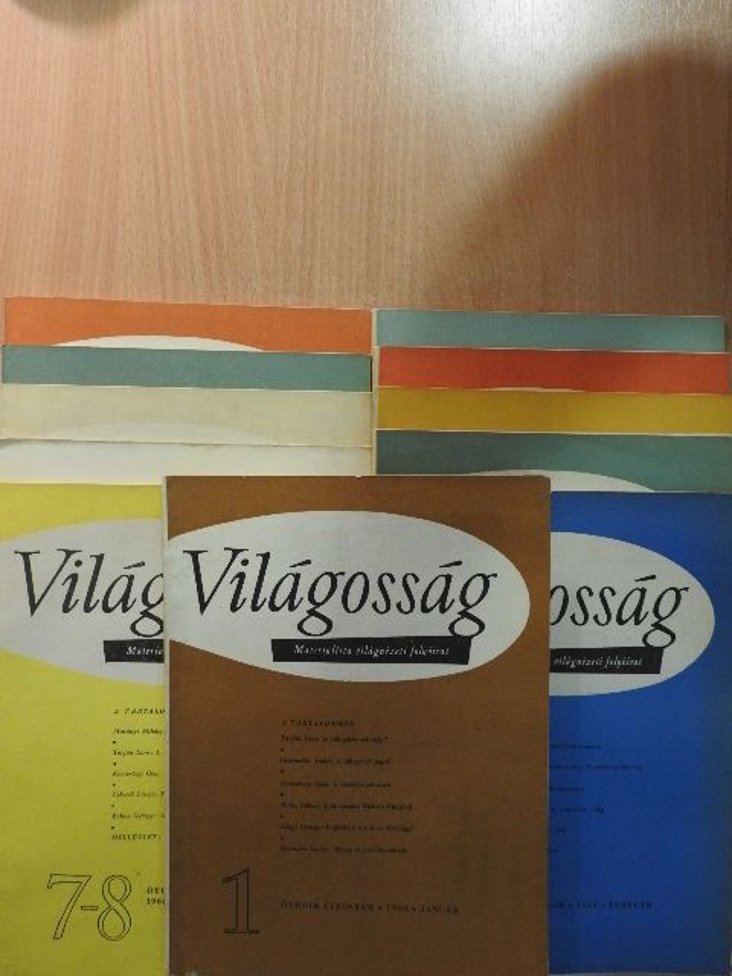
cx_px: 366
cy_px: 488
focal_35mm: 24
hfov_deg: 56.8
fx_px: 677
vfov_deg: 71.6
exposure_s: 1/15
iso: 400
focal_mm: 4.3
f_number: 4.2
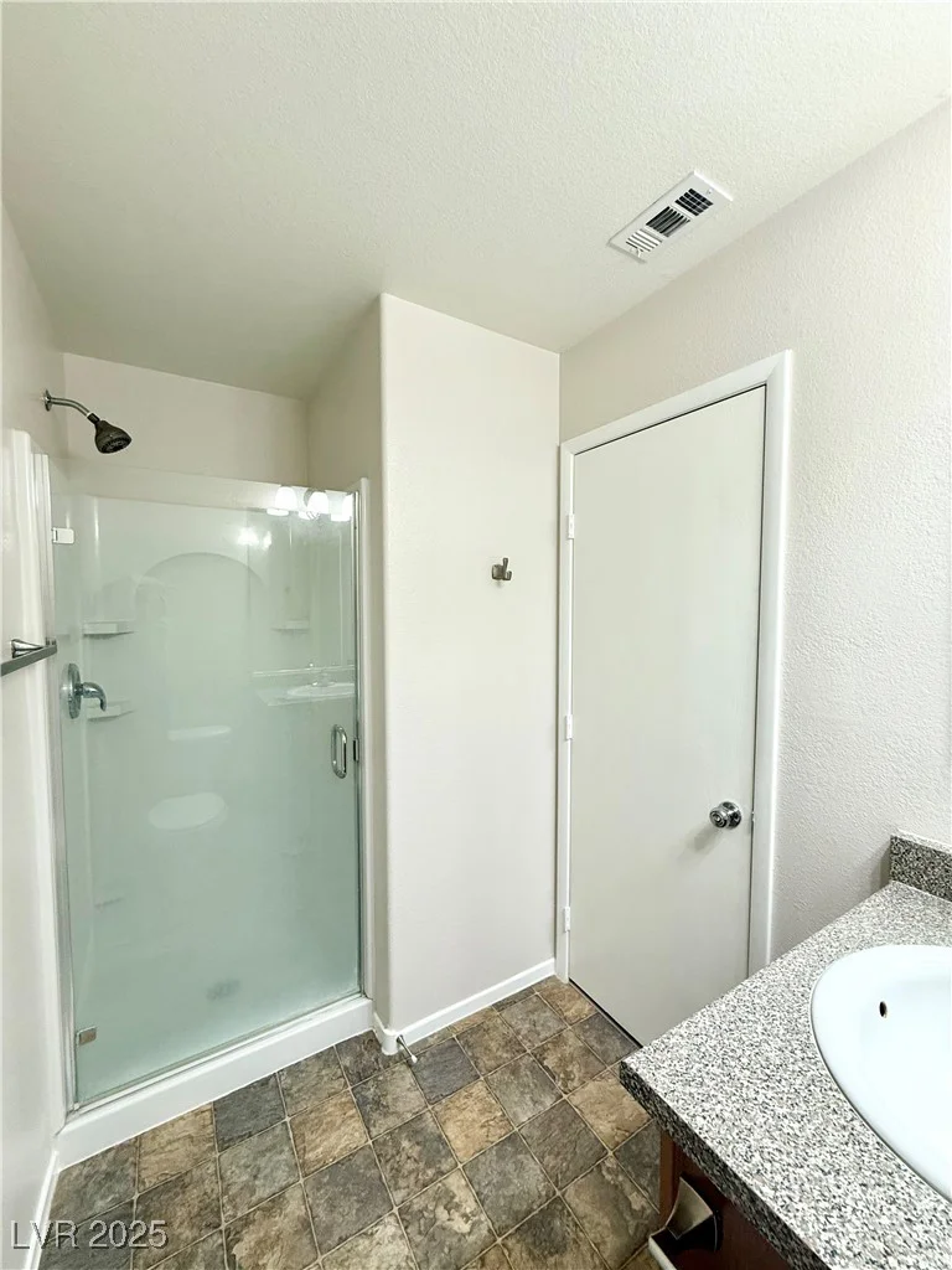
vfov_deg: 102.1
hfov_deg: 85.7
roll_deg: -0.1
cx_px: 476
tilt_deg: -2.6
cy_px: 635
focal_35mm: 14
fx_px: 513
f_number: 2.2
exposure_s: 1/99
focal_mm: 2.22
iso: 160
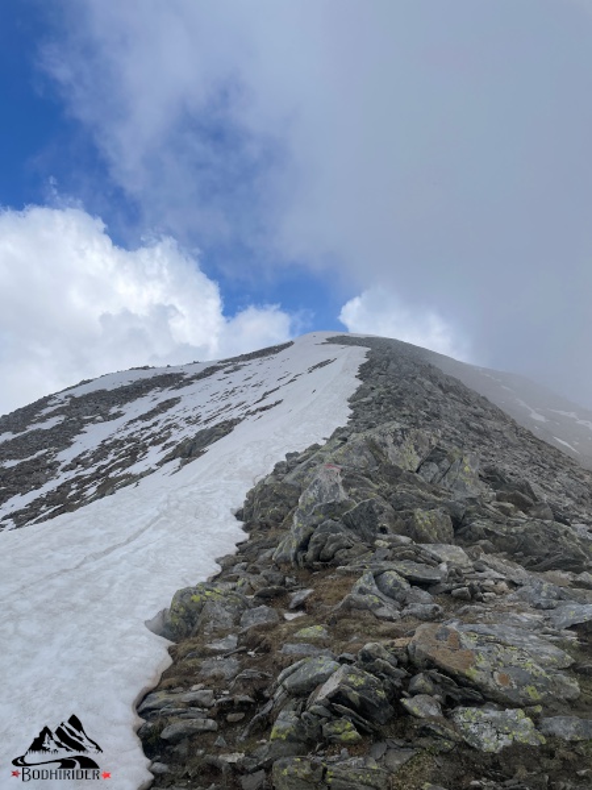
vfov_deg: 67.3
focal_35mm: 26
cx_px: 296
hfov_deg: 53.1
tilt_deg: +14.3
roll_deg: +3.0
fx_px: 593
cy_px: 395
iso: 32
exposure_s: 1/5556
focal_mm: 4.2
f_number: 1.6
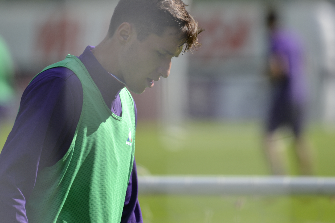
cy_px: 112
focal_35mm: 690
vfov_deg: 2.0
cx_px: 168
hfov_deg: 3.0
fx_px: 6420
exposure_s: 1/500
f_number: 5.6
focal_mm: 460
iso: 160
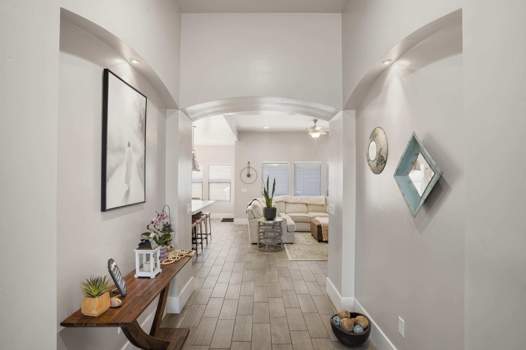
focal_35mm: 18
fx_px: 263
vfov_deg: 67.4
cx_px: 263
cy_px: 175
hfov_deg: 90.0
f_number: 9
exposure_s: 1/6
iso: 250
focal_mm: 18
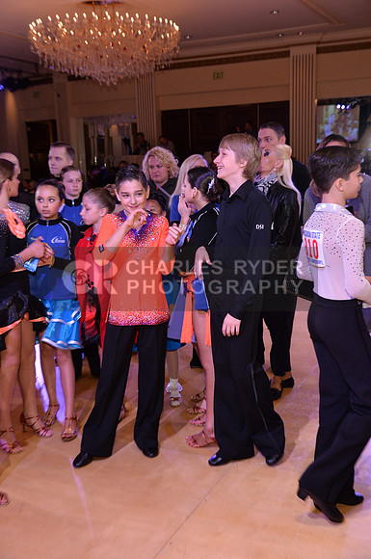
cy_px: 280
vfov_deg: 50.8
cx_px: 186
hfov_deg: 35.0
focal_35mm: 38
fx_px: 589
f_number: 5.6
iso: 1600
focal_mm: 38
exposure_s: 1/250
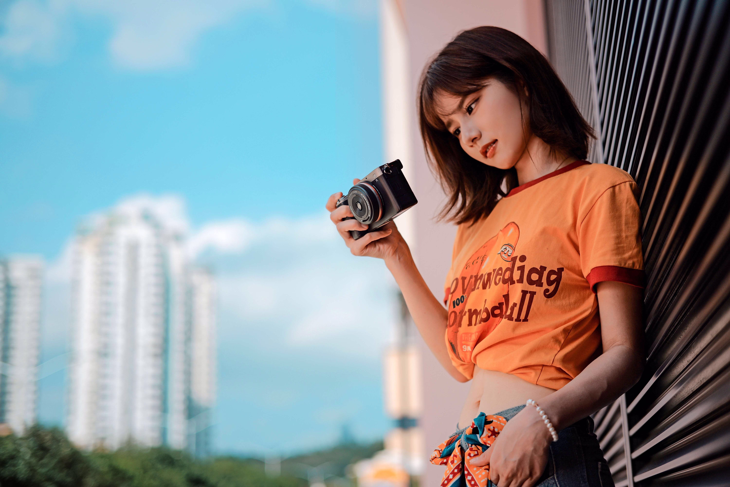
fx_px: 1014
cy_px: 244
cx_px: 365
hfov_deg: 39.6
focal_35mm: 50
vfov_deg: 27.0
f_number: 1.8
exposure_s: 1/8000
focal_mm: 50
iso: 100
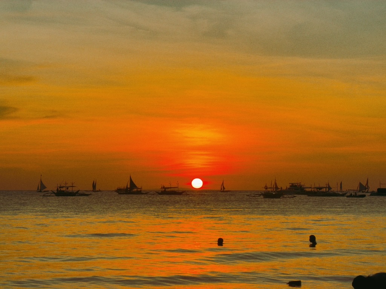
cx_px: 193
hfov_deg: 19.6
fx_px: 1115
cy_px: 144
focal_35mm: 100
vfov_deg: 14.8
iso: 20
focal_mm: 16.89
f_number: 2.8
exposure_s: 1/681
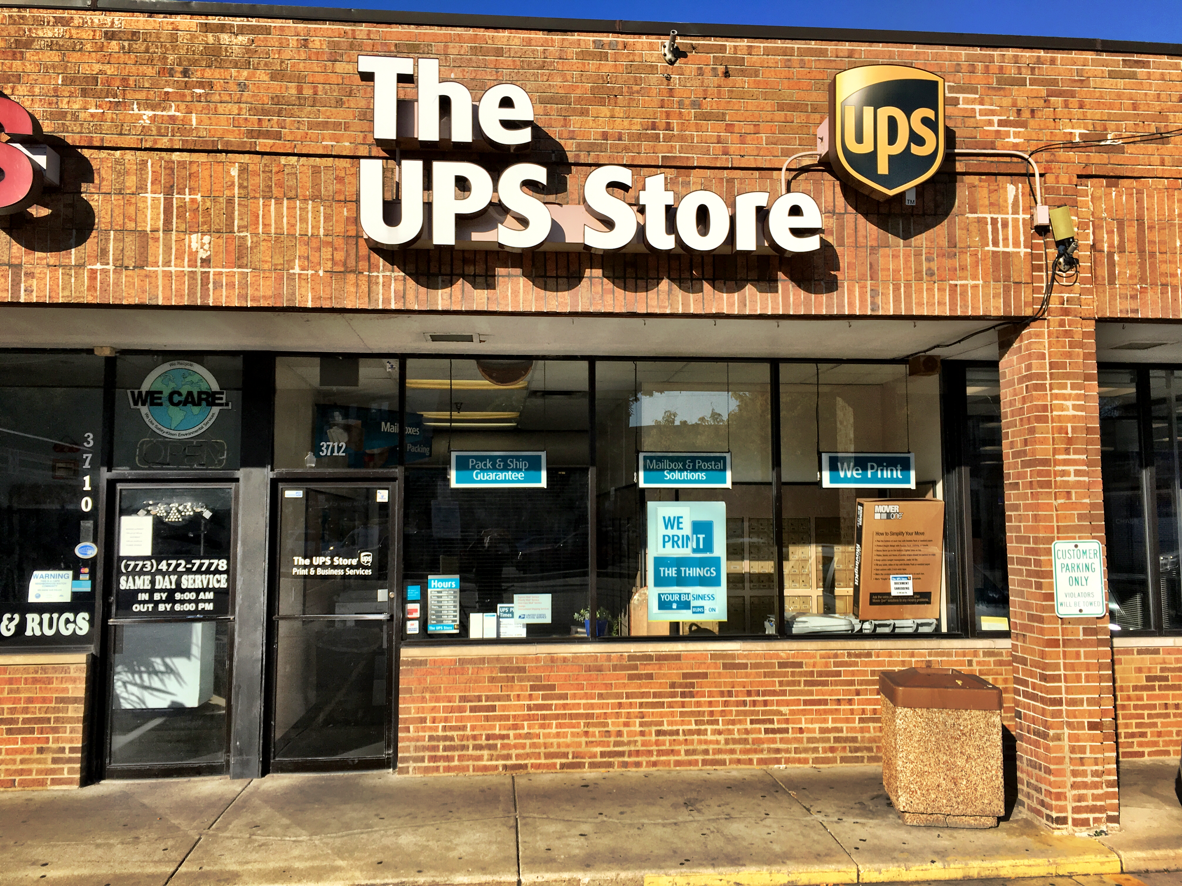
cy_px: 443
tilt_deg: +4.8
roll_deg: -0.1
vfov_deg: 48.2
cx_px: 591
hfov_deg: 61.7
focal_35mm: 29
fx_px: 990
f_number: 2.2
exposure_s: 1/1603
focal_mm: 4.15
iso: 25
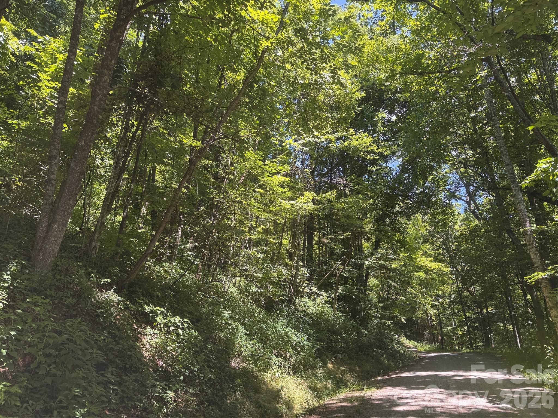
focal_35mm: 24
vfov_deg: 56.8
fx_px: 387
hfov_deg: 71.6
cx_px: 279
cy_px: 209
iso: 64
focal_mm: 6.76
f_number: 1.78
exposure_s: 1/265
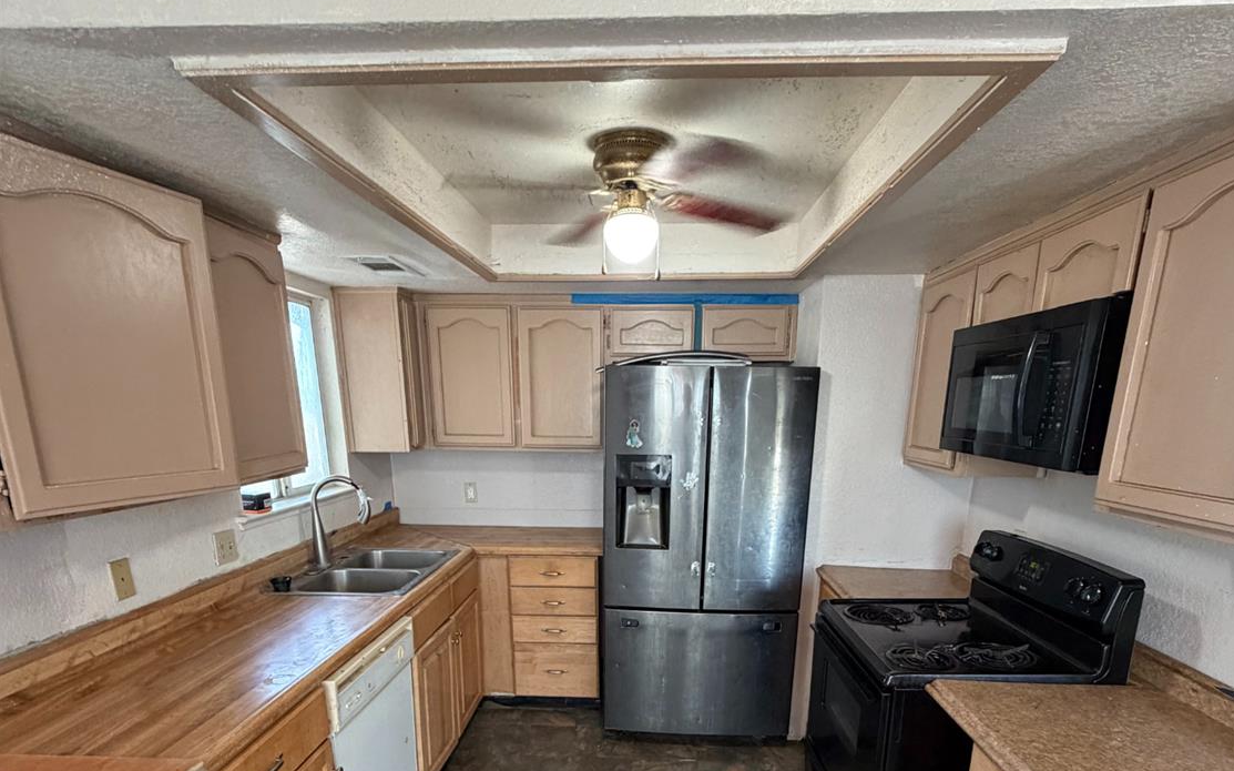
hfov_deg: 85.1
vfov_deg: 56.0
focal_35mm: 20
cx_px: 623
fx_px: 672
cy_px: 601
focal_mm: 2.22
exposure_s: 1/60
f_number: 2.2
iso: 500
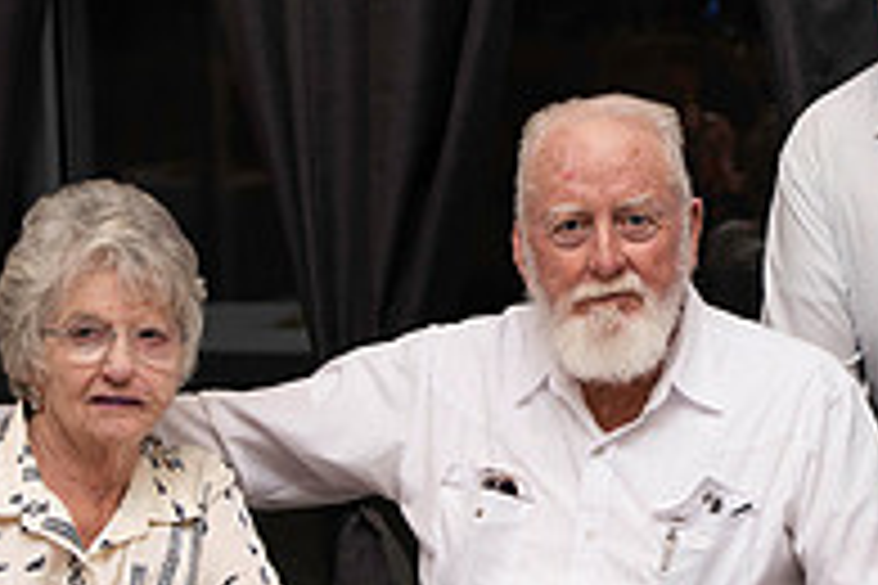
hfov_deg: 19.5
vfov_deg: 13.2
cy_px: 272
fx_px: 2536
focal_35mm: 104
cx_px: 630
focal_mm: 35
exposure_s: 1/125
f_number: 3.2
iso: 250
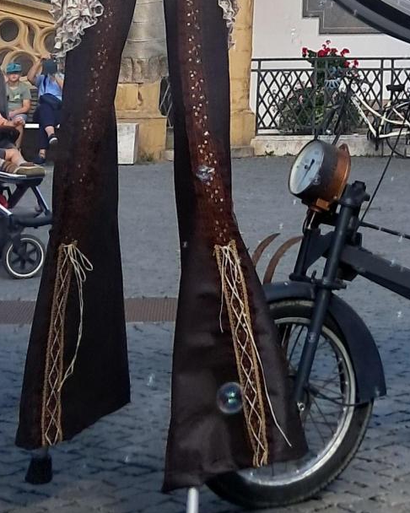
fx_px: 1684
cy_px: -247
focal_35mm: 111
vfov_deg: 15.9
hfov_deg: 13.4
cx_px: 526
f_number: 1.8
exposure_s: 1/371
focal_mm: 4
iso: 50
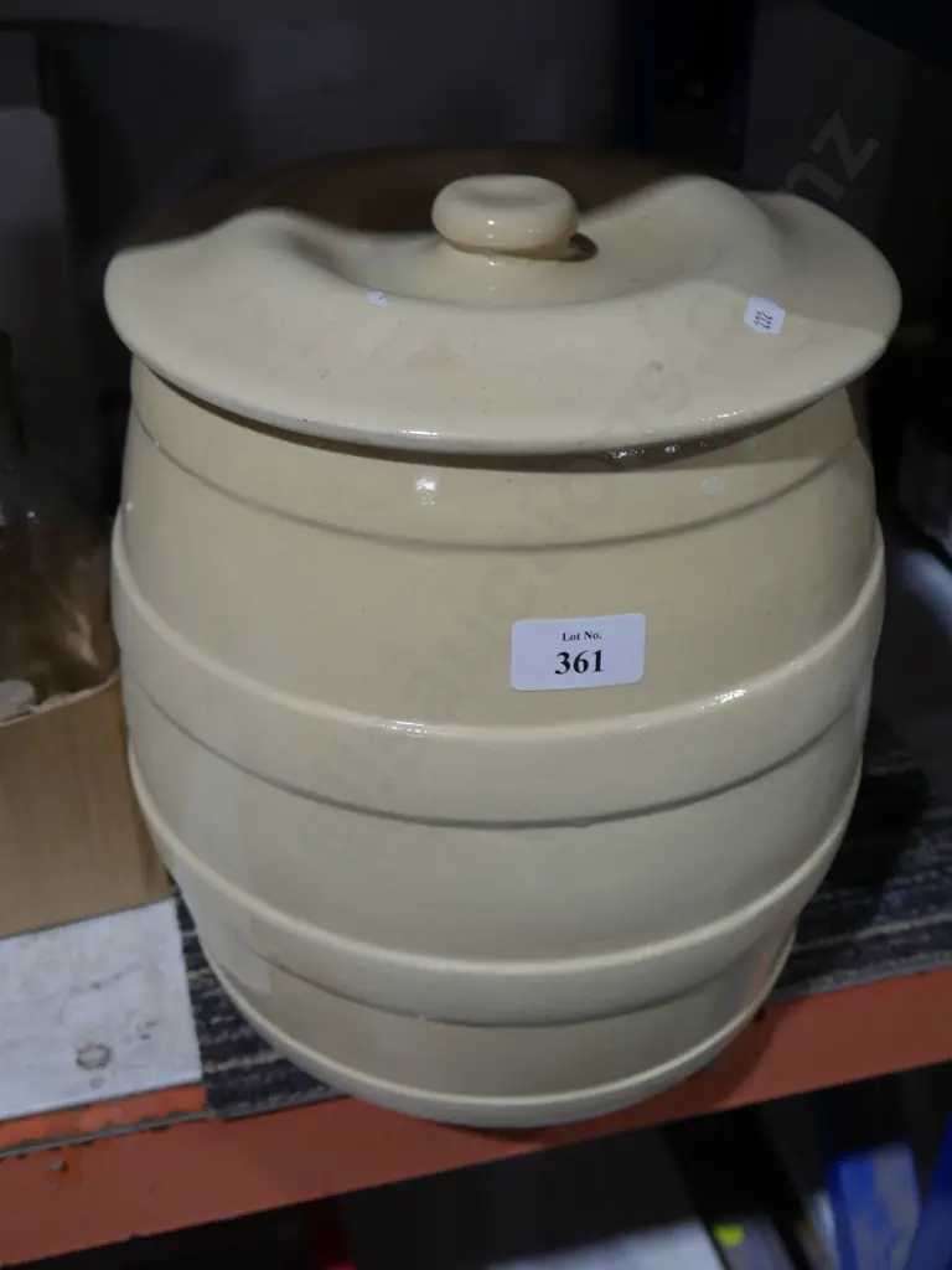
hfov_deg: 34.3
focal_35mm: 42
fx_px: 1540
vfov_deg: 44.8
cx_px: 476
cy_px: 635
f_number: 4.6
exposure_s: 1/60
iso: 320
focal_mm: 21
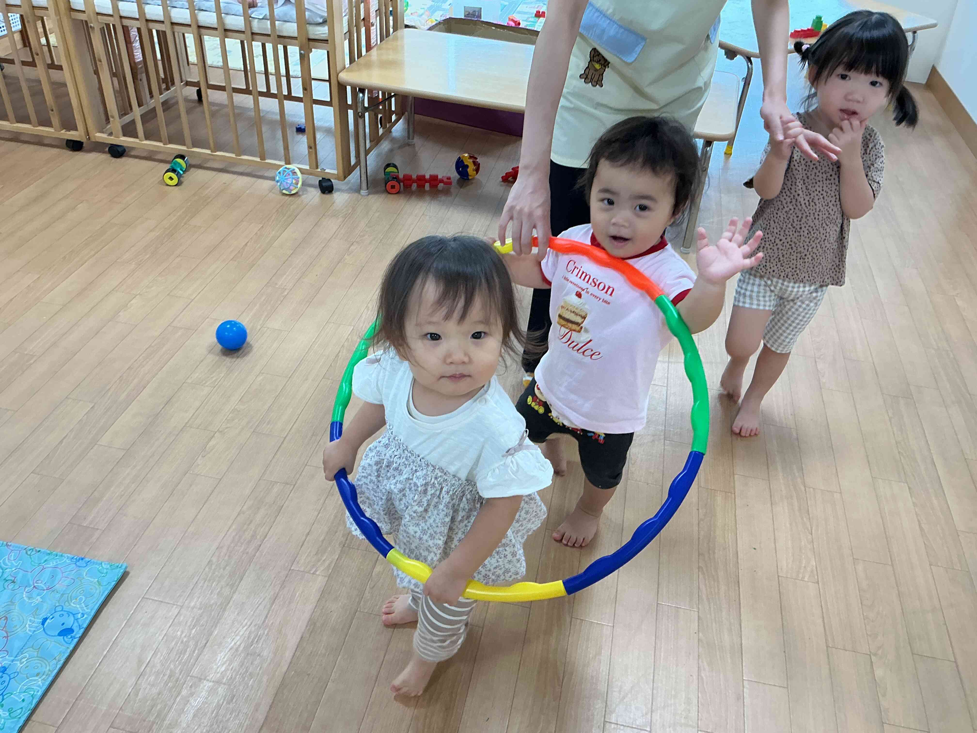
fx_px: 818
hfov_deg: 61.7
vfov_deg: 48.2
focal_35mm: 29
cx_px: 488
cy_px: 366
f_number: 1.8
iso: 50
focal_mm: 3
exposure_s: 1/60
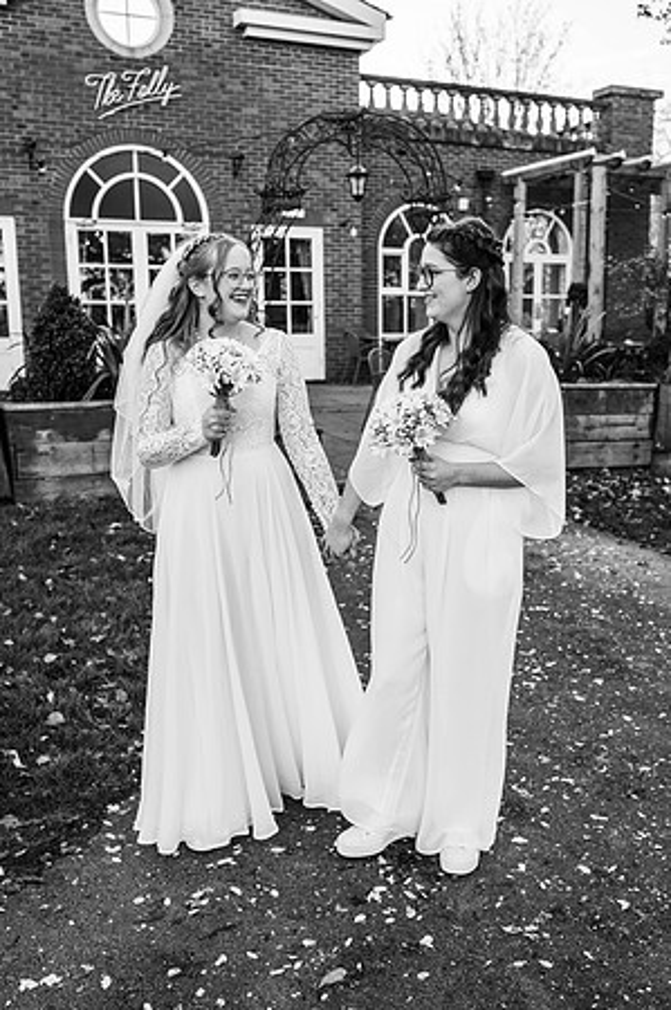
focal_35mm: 35
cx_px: 336
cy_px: 505
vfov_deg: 54.5
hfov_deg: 37.8
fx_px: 981
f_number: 3.5
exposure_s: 1/400
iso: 100
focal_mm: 35
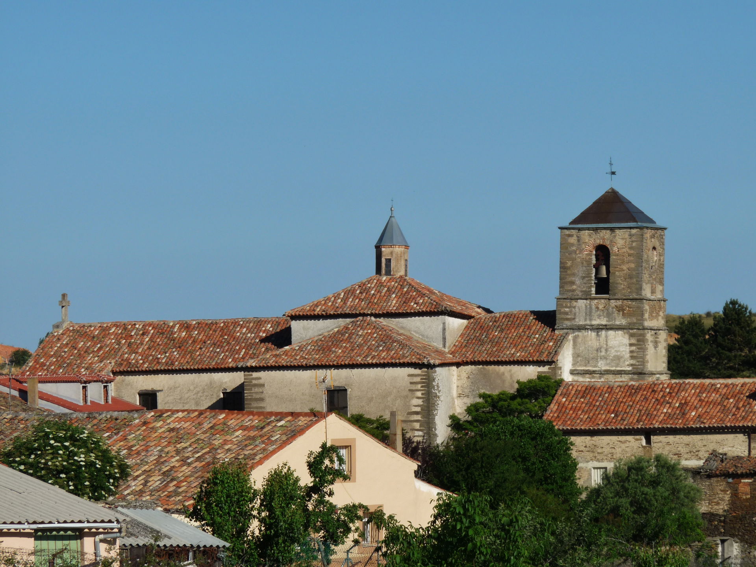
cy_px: 284
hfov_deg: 9.1
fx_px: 4739
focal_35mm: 217
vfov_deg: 6.8
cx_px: 378
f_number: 8
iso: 100
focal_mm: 38.5
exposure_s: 1/400
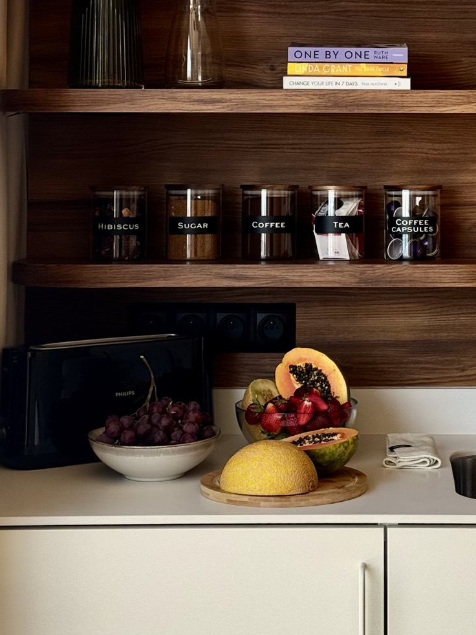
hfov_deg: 16.7
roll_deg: -0.8
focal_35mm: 88
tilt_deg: +1.0
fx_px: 1614
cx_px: 319
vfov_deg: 21.9
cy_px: 111
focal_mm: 6.76
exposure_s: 1/420
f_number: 1.78
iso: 64
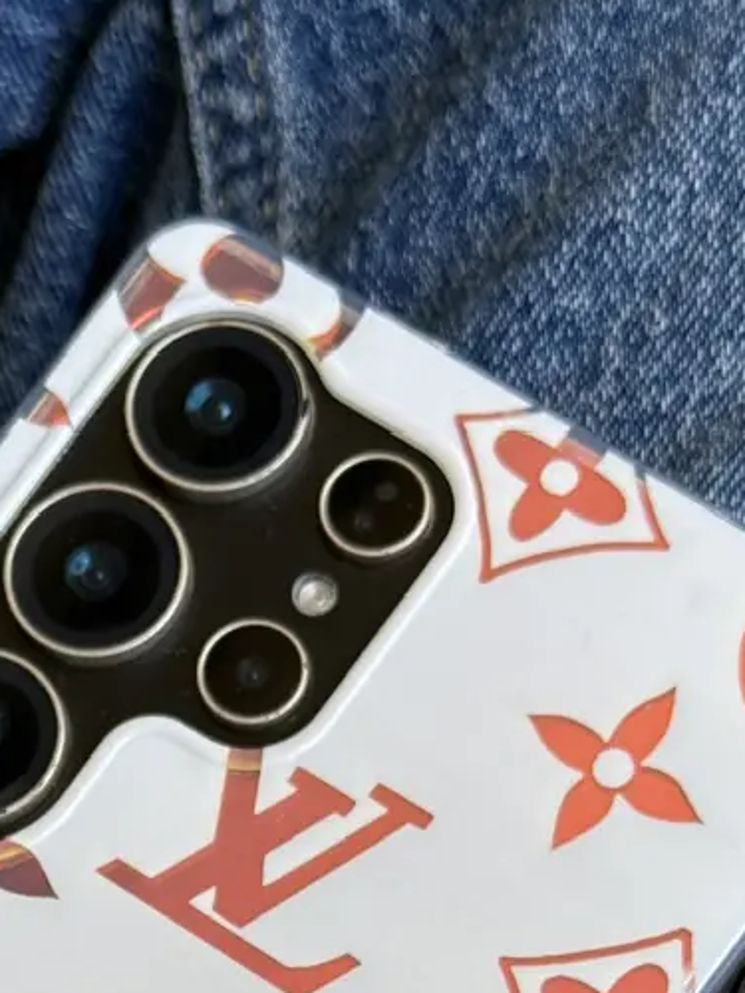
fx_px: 3530
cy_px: 1148
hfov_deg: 11.9
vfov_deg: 15.5
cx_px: -42
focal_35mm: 123
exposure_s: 1/699
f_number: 1.78
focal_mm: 6.76
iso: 64
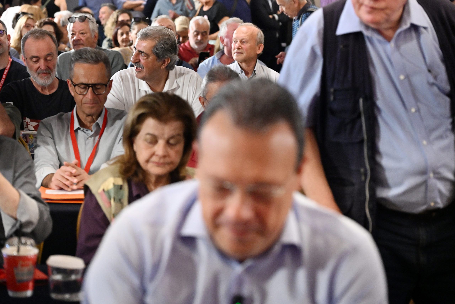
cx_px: 228
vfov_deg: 15.4
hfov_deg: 22.9
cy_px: 152
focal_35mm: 89
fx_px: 1125
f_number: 4.5
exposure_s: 1/250
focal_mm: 89
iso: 5000
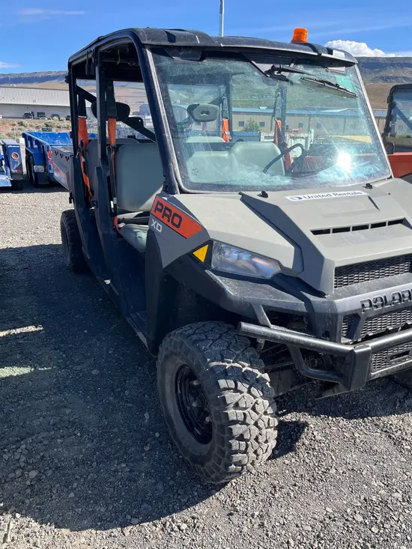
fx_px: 412
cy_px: 274
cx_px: 206
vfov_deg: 67.3
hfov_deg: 53.1
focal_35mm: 26
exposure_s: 1/1294
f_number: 1.6
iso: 50
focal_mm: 5.1
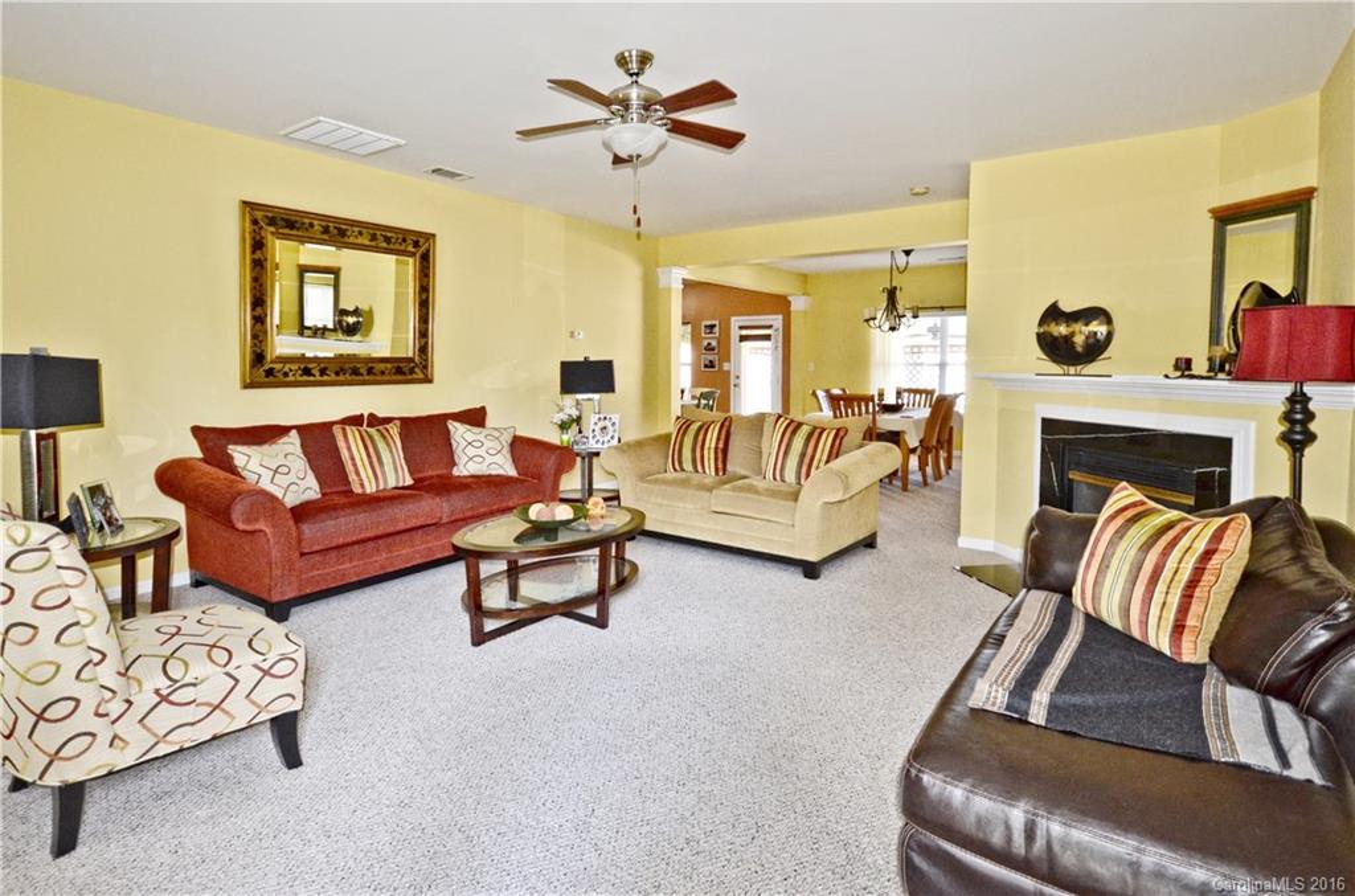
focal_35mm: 15
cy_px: 448
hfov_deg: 100.5
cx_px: 678
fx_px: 563
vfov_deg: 77.0
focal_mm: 10
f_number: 4
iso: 500
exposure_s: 1/60
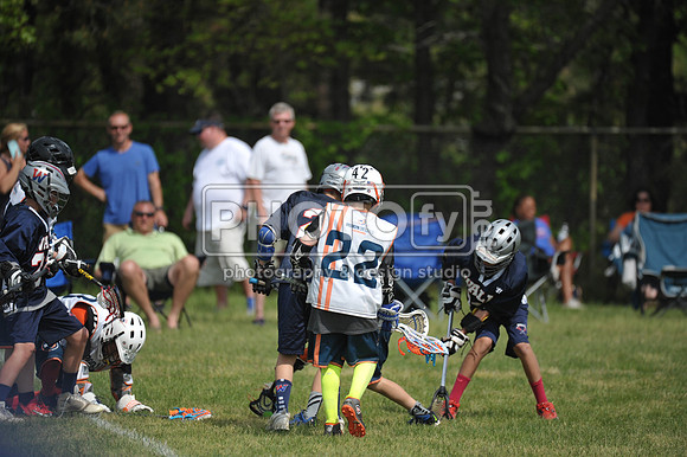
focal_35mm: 380
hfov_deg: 5.4
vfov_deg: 3.6
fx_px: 7247
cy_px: 228
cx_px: 344
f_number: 4
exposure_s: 1/5000
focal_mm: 380
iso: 640
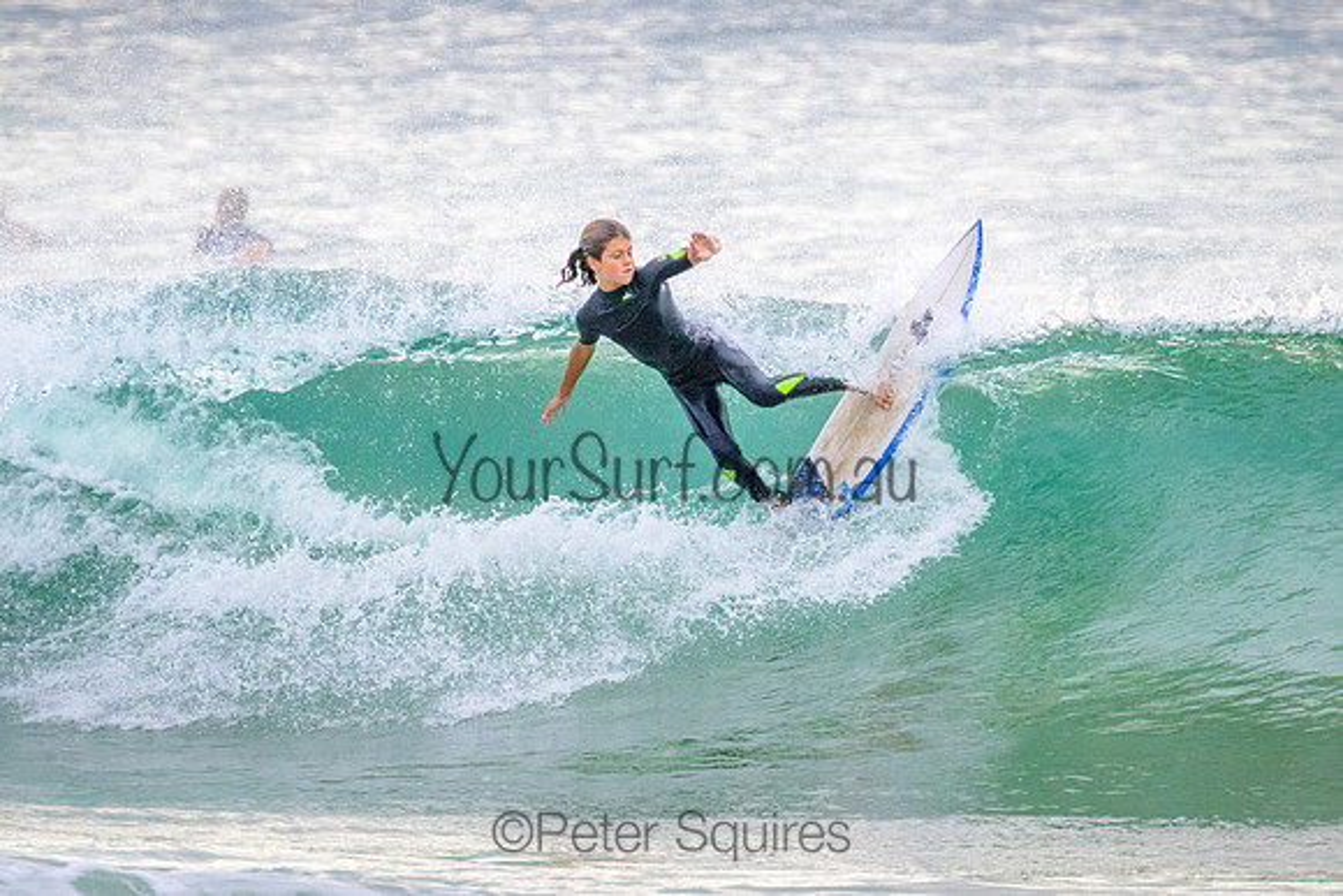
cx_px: 702
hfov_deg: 2.2
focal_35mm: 941
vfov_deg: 1.5
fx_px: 35095
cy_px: 449
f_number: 11
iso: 3600
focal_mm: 800
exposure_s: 1/2000
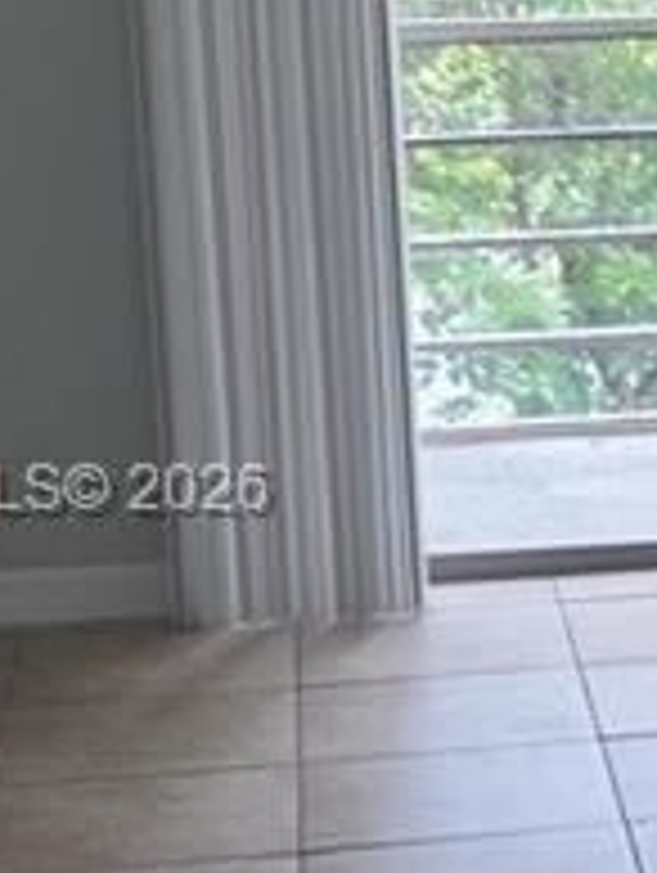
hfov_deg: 9.5
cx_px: 1462
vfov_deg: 13.9
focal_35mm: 142
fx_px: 3586
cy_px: 495
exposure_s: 1/180
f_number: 1.8
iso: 100
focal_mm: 5.4
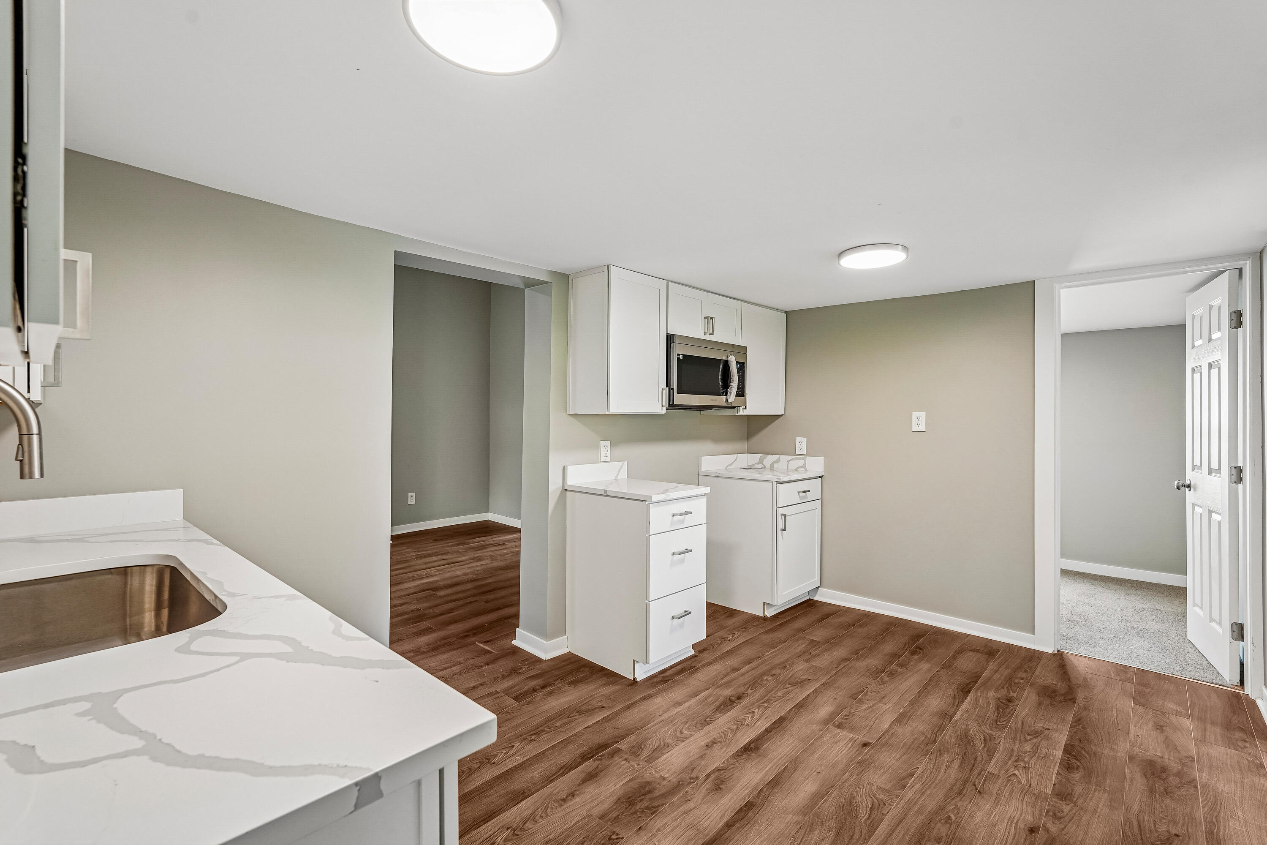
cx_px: 634
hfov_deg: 96.7
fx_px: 563
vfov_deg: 73.7
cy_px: 422
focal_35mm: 16
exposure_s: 1/15
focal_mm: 16
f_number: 8
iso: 400
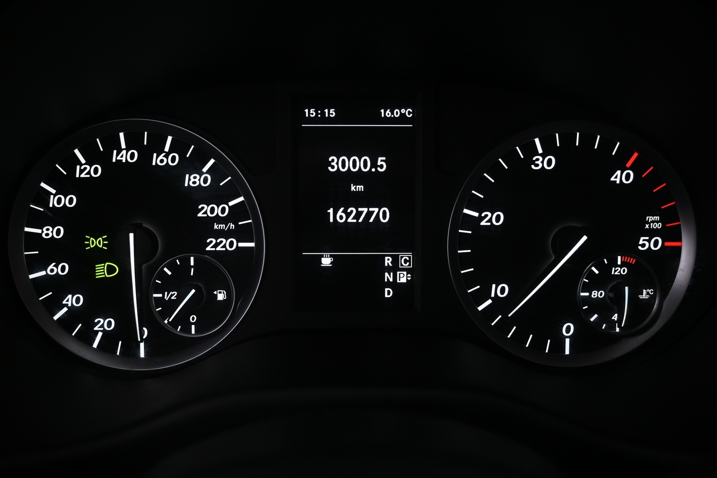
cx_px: 358
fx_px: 597
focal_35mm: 30
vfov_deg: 43.6
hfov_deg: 61.9
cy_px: 239
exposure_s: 1/30
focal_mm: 20
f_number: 3.8
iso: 720
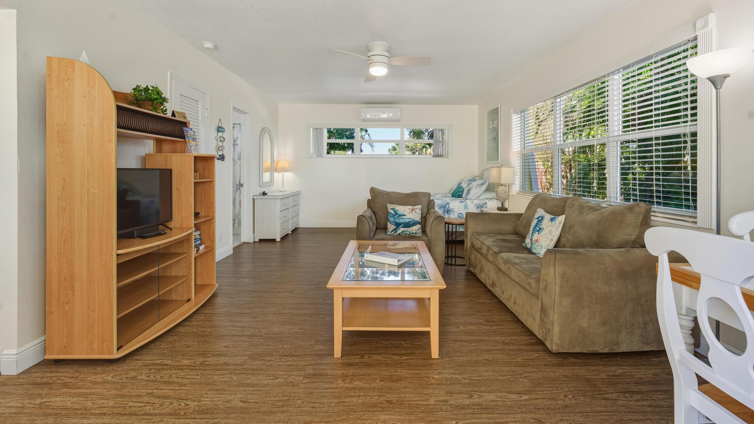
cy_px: 176
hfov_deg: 99.4
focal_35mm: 16
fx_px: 320
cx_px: 379
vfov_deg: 66.6
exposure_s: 1/50
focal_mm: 15
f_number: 8
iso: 100
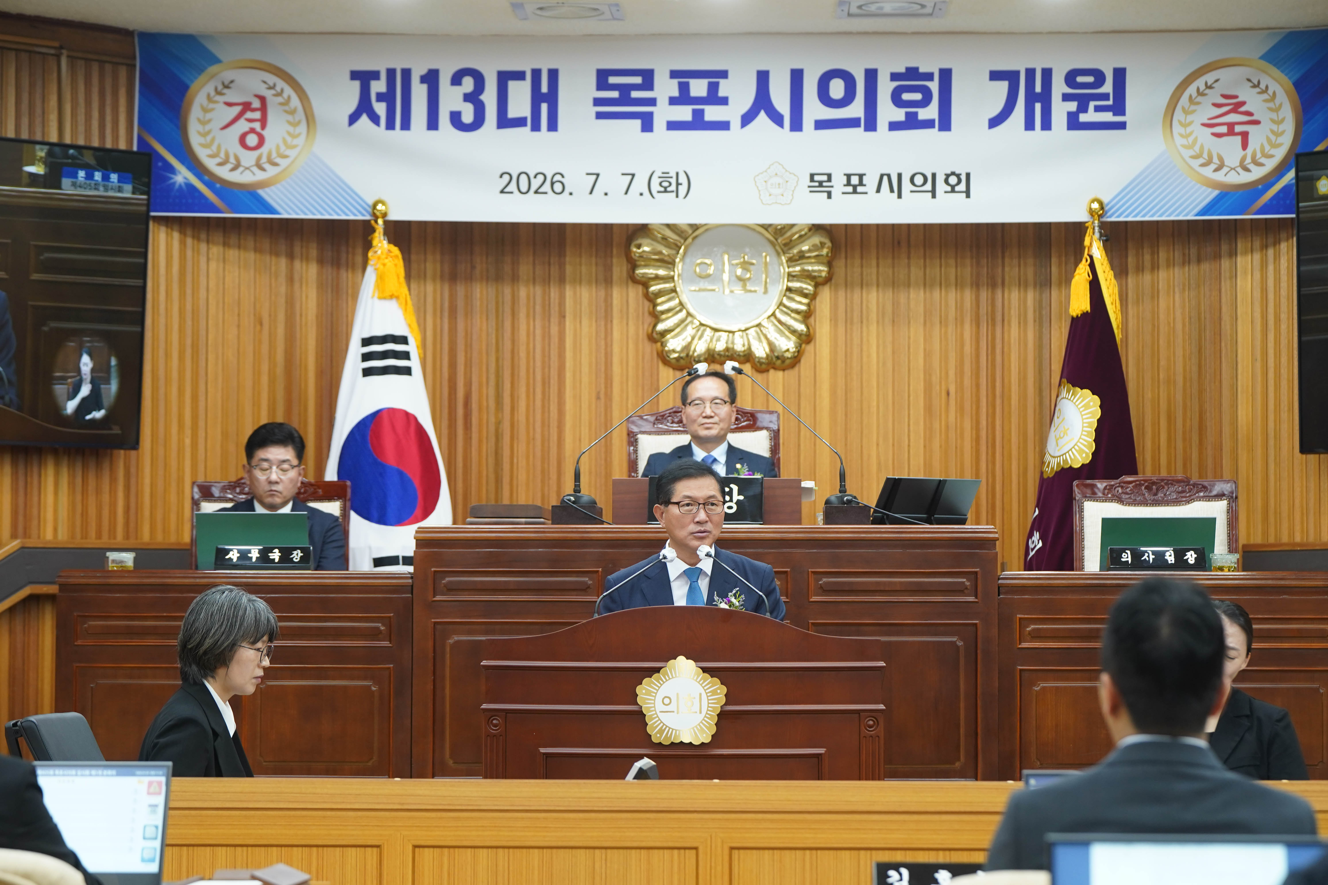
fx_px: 3467
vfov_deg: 14.6
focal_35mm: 94
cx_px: 664
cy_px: 442
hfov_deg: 21.7
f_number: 4
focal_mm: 94
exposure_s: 1/160
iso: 1250
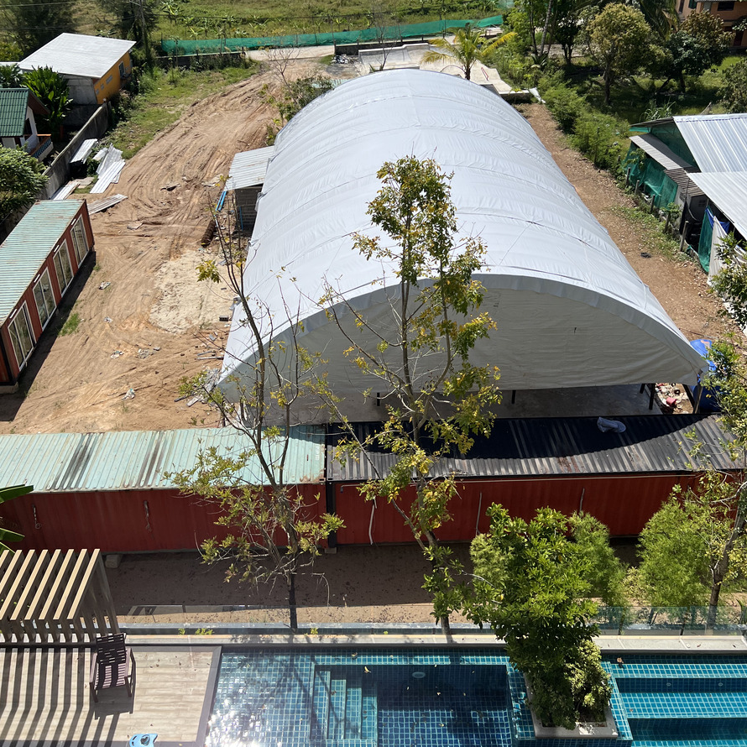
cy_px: 259
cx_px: 370
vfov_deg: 51.7
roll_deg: +0.2
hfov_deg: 52.5
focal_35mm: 31
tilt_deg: -27.8
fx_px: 757
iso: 50
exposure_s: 1/8696
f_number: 1.5
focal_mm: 5.7
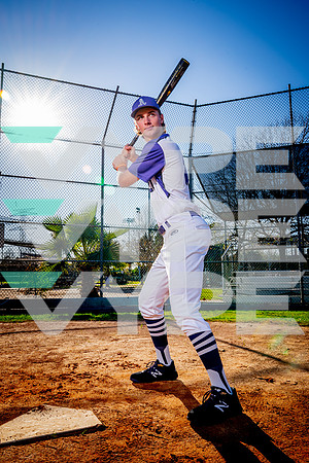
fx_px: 386
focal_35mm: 30
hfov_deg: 43.6
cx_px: 154
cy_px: 232
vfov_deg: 61.9
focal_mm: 30
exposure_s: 1/125
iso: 200
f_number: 13
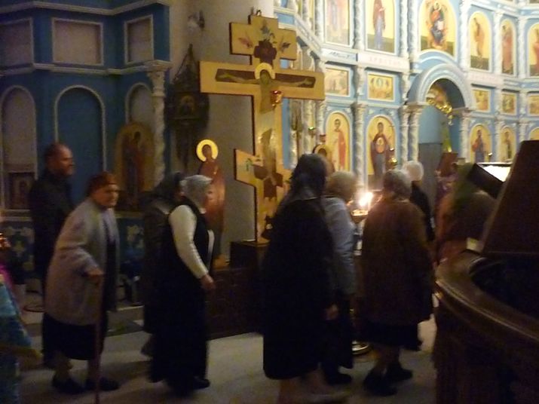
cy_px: 202
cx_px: 270
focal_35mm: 33
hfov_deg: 55.4
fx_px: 514
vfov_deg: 42.9
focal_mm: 5.5
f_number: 2.8
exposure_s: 1/15
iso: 3200
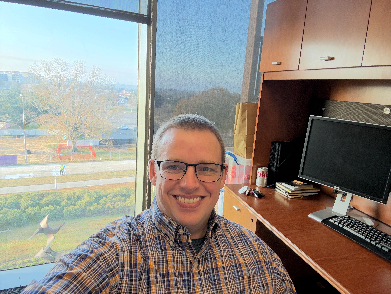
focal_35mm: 23
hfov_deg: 73.9
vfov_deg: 58.9
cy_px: 147
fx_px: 260
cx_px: 196
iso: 125
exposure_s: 1/60
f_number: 1.9
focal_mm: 2.69
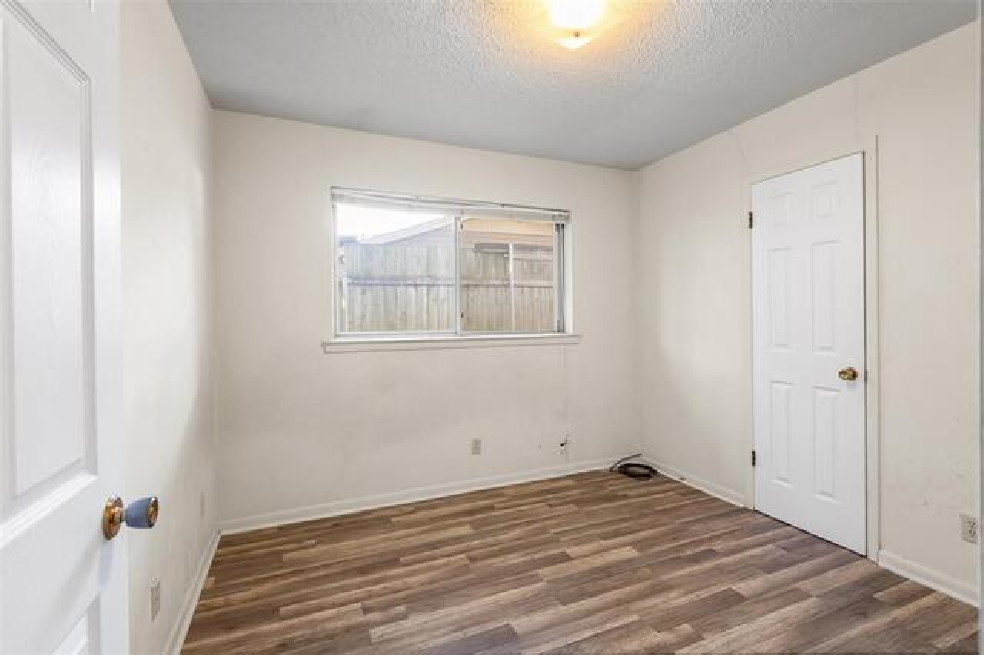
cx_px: 492
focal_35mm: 17
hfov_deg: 93.3
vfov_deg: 70.4
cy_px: 328
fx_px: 464
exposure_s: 1/6
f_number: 9
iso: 250
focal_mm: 17
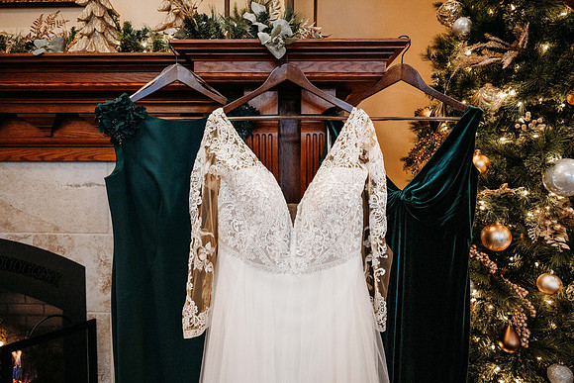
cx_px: 287
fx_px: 406
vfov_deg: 50.6
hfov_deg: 70.6
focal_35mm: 25
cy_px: 192
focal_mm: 25
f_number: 2.8
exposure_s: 1/200
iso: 1600
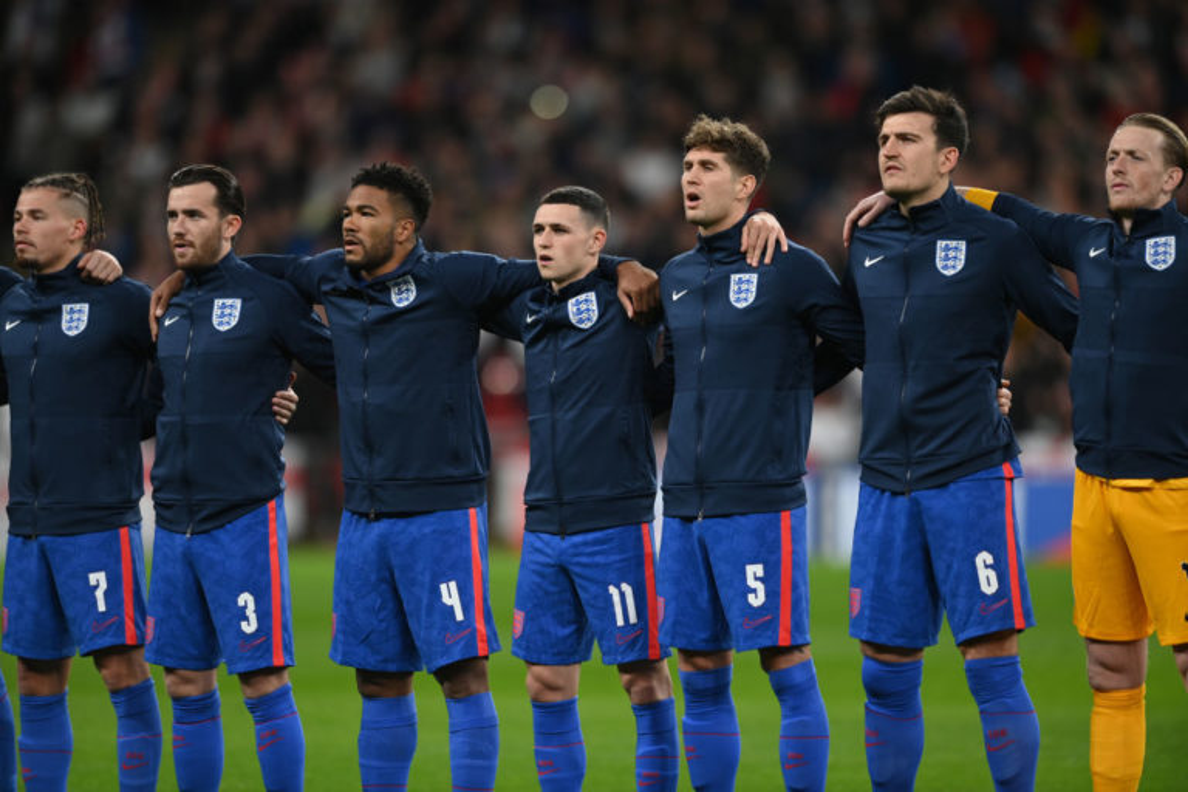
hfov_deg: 5.2
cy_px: 396
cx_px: 594
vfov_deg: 3.4
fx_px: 13199
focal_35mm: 400
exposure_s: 1/640
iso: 800
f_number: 3.2
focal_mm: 400
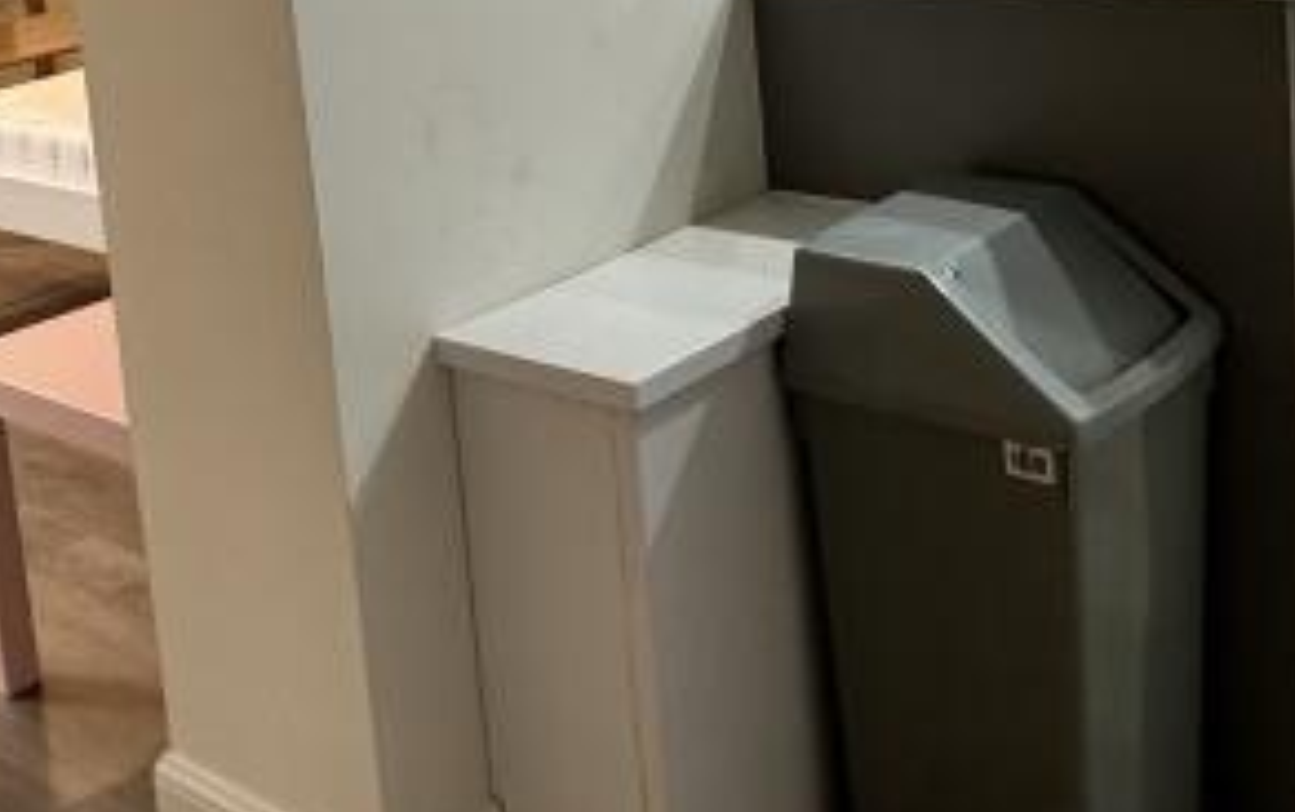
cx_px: 616
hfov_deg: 38.8
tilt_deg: -8.0
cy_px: -58
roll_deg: +4.5
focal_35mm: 52
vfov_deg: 23.5
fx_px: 1837
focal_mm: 2.22
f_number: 2.2
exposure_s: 1/50
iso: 160
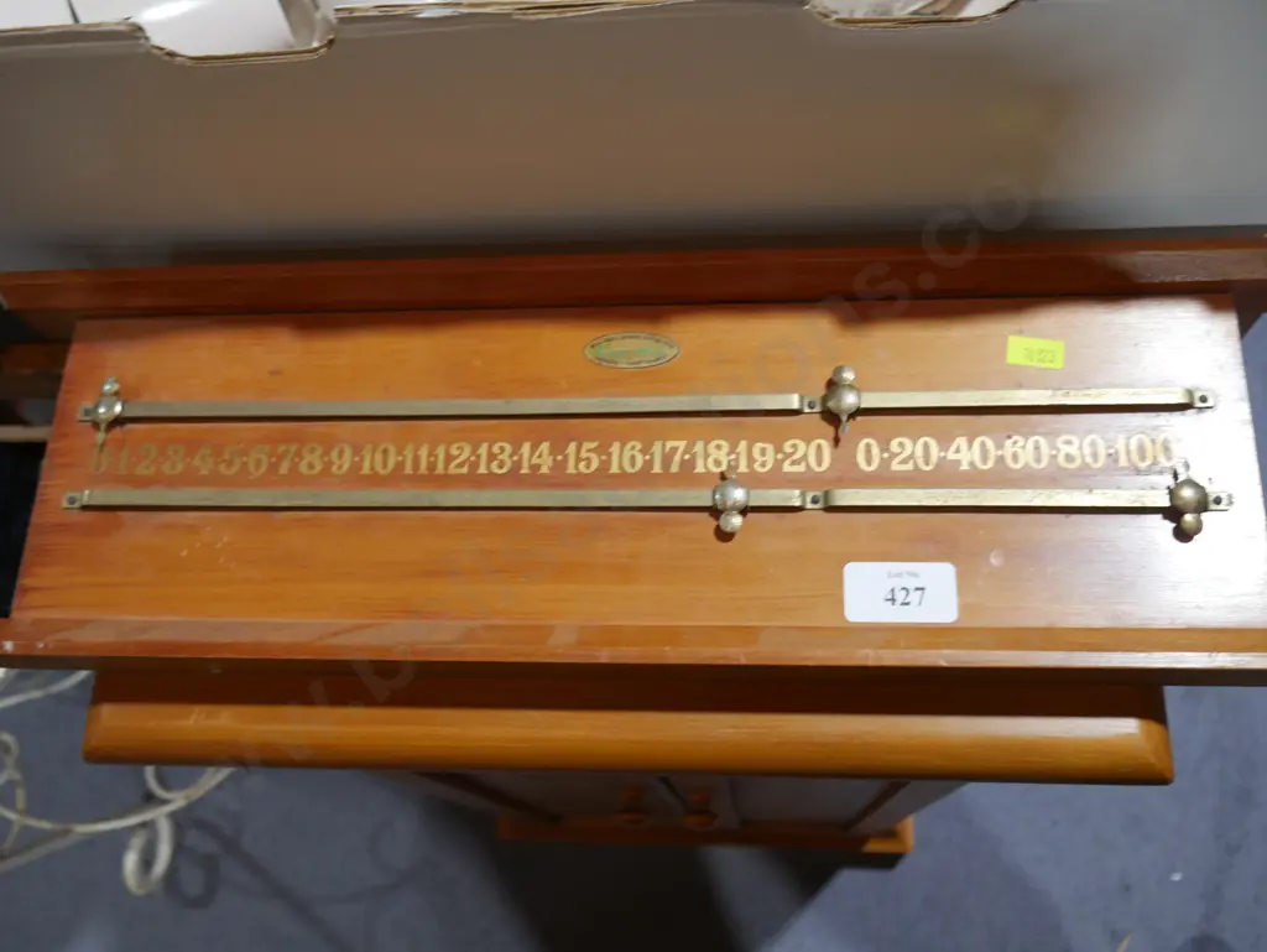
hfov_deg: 56.8
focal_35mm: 32
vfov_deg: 44.2
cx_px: 634
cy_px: 476
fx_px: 1172
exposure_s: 1/60
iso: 320
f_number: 3.6
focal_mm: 16
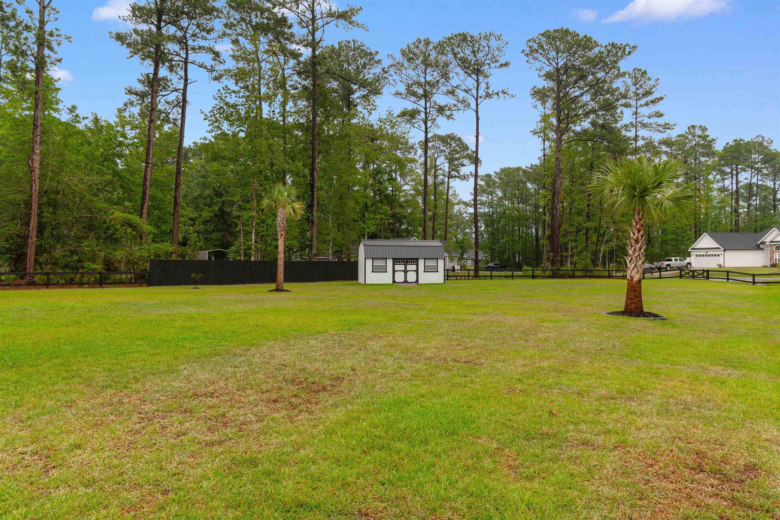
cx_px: 390
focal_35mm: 21
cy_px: 260
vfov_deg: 59.5
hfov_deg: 81.2
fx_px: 455
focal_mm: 14
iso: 100
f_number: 5.6
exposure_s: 1/125
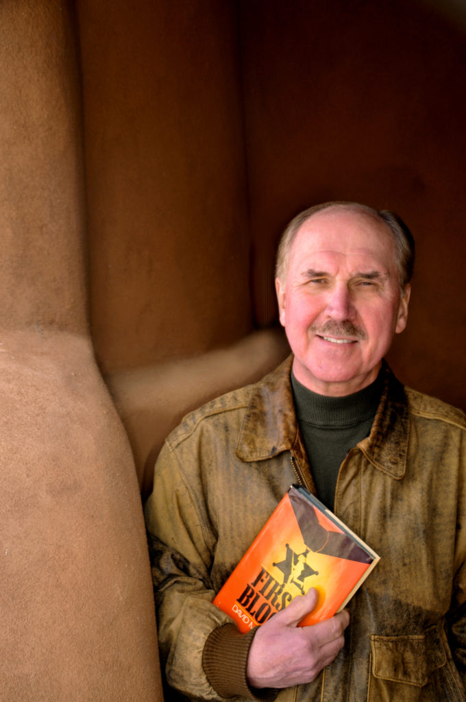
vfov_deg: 46.5
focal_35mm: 42
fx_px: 818
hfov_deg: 31.8
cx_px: 233
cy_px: 351
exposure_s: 1/80
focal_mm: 28
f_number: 4
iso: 200
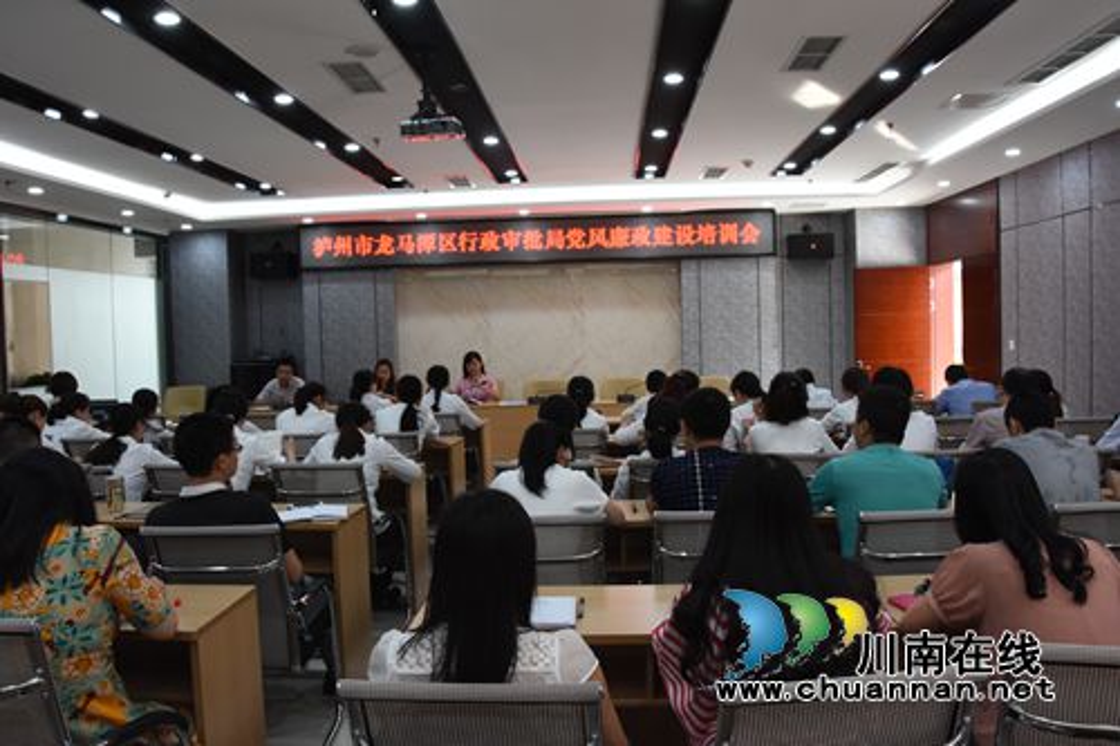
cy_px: 373
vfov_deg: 47.9
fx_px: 840
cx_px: 560
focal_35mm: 27
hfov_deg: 67.4
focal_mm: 18
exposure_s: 1/50
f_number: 9
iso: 1000
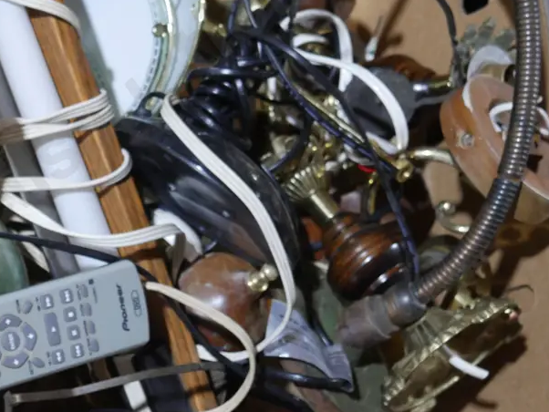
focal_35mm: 102
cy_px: 99
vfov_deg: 14.5
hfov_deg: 19.1
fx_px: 1618
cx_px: 136
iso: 1600
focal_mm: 30
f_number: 5.4
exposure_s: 1/60
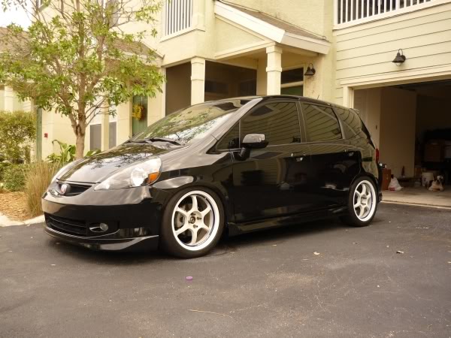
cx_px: 226
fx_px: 430
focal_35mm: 33
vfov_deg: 42.9
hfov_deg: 55.4
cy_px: 169
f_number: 2.8
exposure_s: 1/160
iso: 100
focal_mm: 5.5
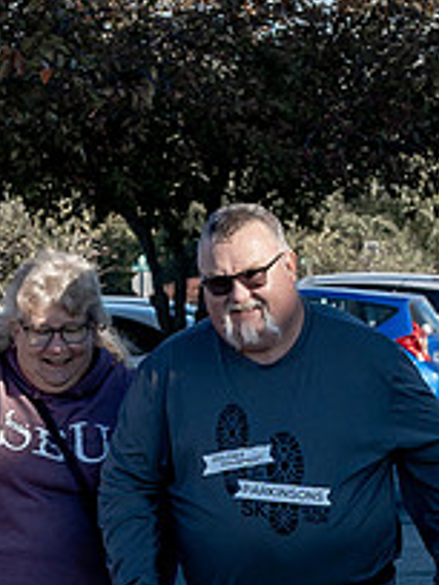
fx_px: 4295
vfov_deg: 7.6
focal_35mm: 254
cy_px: 917
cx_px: 252
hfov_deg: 5.9
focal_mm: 37
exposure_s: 1/800
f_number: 4.5
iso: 200
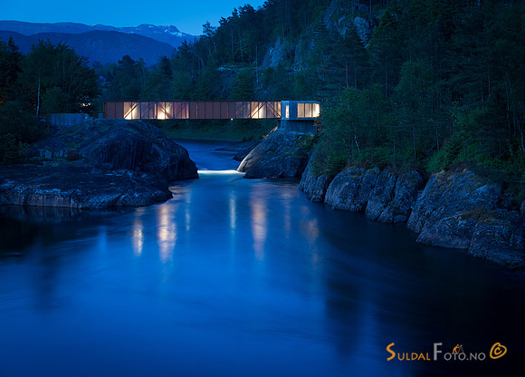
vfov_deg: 20.6
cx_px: 287
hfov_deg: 28.4
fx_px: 1037
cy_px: 196
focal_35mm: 69
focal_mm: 62
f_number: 6.3
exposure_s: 15
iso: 200
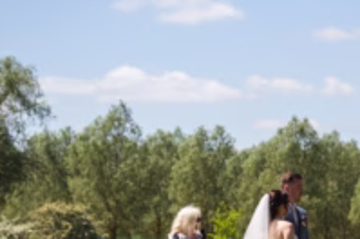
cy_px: 147
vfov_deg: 9.1
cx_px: 505
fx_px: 1508
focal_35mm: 151
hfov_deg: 13.0
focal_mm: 50
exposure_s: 1/5000
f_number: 2
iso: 100
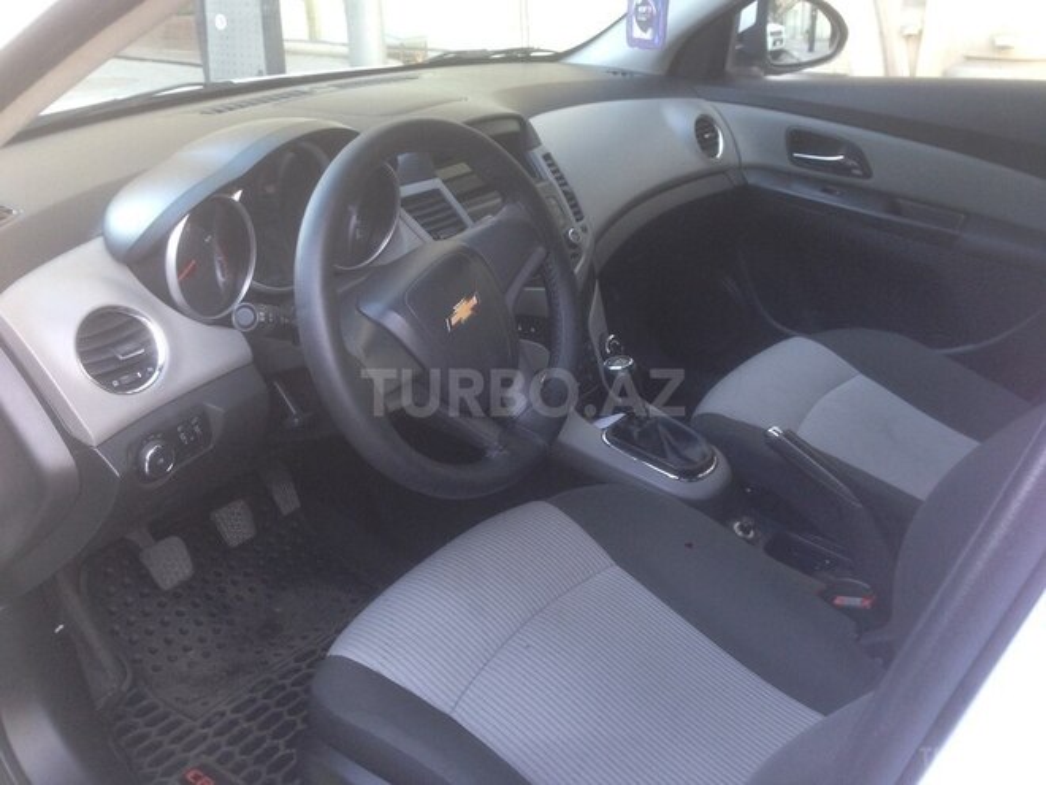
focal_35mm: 33
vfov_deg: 42.9
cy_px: 392
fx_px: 997
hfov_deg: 55.4
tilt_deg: -26.5
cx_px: 523
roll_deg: +0.3
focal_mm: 4.12
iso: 80
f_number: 2.4
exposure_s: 1/20
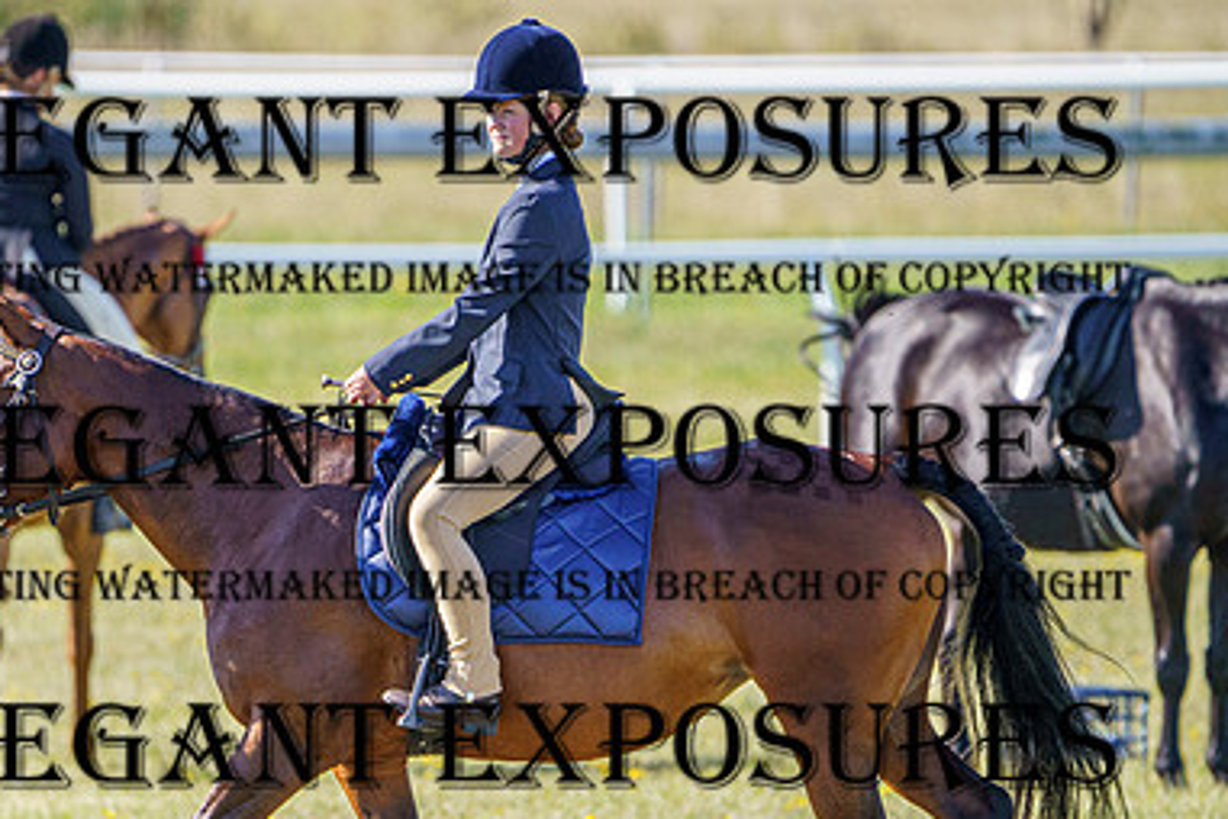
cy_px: 538
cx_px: 419
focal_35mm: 976
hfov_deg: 2.1
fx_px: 33290
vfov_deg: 1.4
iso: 1000
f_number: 6.3
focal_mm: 600
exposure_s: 1/1600
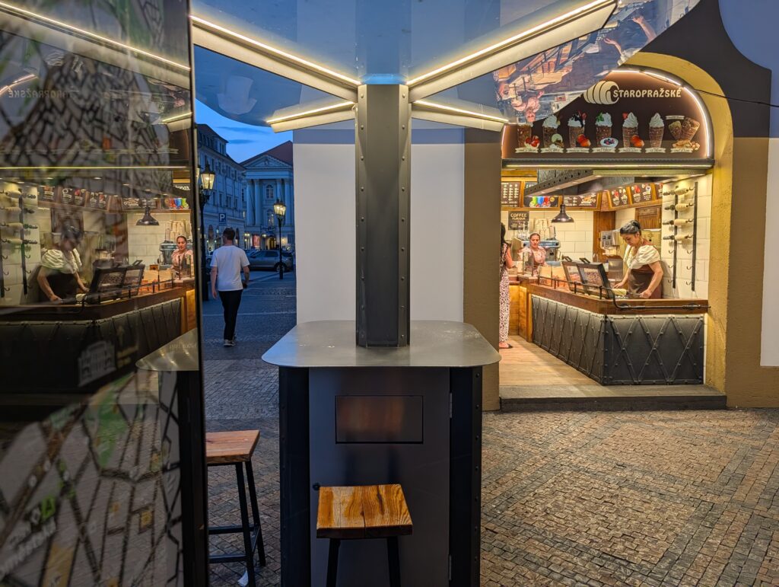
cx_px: 390
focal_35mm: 24
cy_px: 294
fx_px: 541
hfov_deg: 71.5
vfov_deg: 56.9
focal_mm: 6.9
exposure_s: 1/216
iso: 53
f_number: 1.68
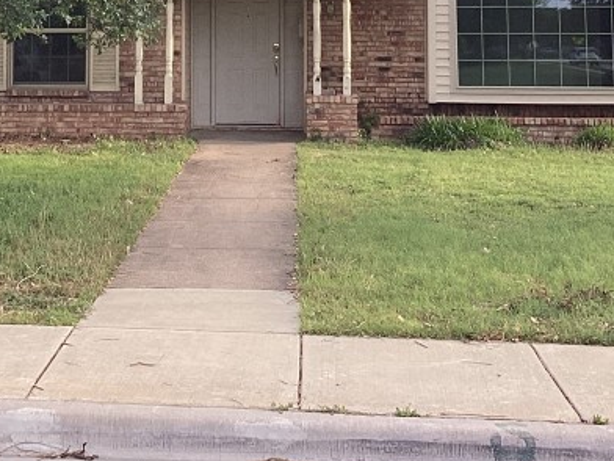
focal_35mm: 81
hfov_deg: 23.9
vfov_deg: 17.3
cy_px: -97
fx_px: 1437
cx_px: 171
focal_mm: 3.3
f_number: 2.4
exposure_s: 1/202
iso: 25
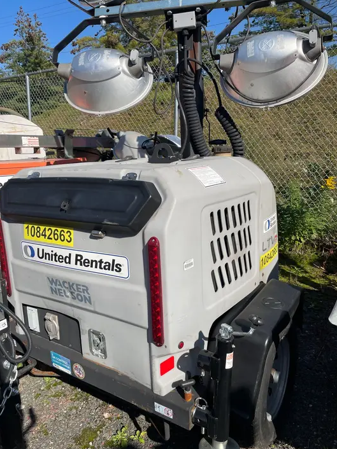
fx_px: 351
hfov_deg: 51.3
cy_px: 225
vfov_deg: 65.3
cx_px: 167
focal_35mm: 27
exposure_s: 1/5051
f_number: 1.6
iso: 50
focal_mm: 4.2
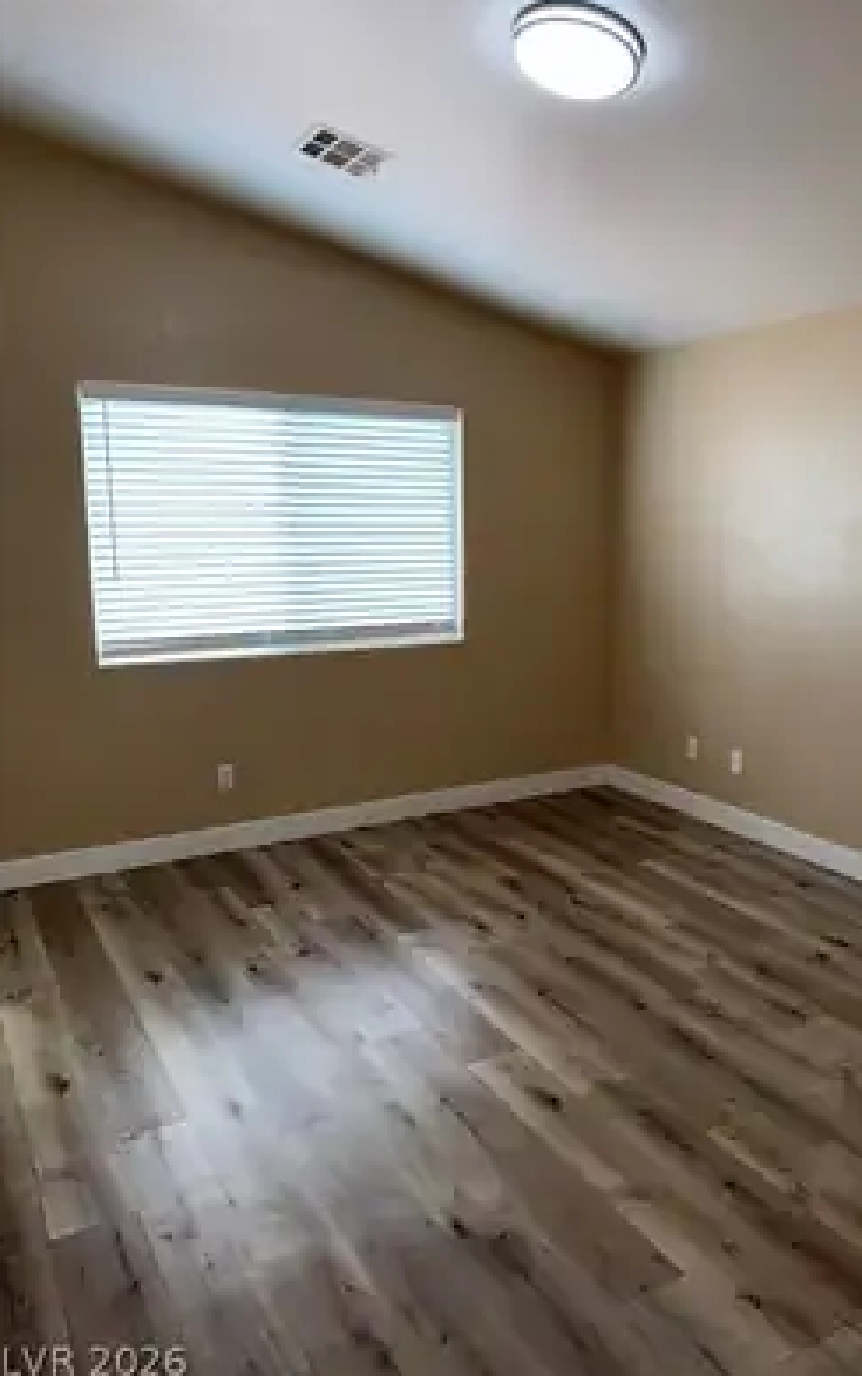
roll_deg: +0.0
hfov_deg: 47.4
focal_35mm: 26
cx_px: 517
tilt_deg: -9.1
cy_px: 690
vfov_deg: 70.4
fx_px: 975
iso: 160
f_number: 1.78
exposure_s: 1/236
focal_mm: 6.76
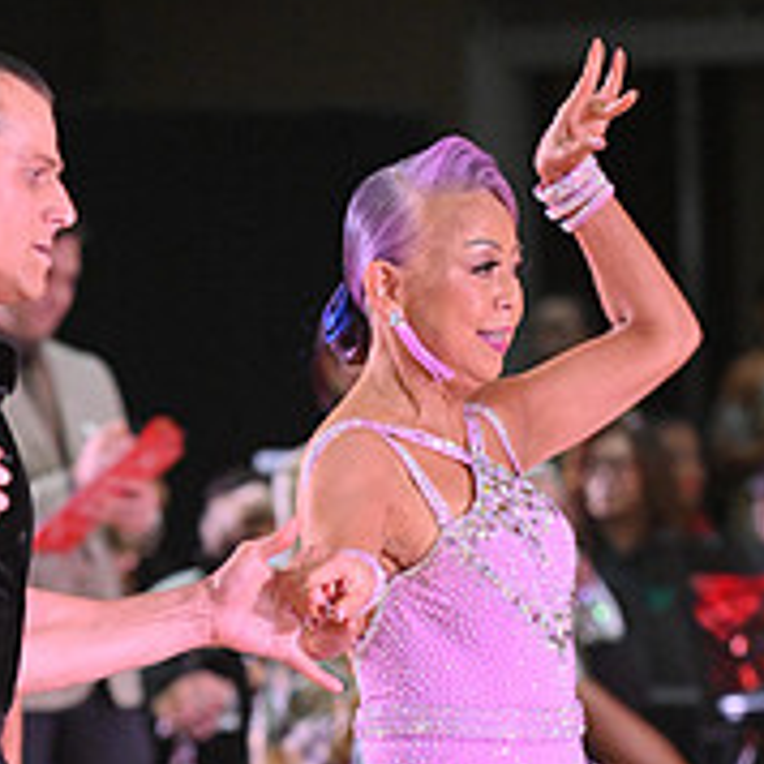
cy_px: 987
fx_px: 13809
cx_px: 161
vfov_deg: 3.2
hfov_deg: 3.2
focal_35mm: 553
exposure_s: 1/400
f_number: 5
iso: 4000
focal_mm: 200
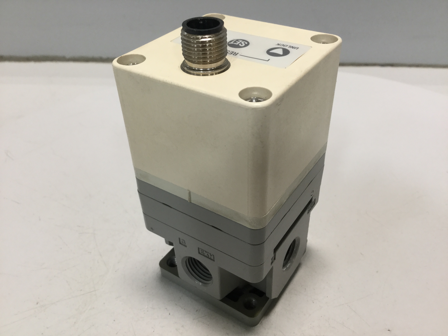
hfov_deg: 58.4
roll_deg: +1.7
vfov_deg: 45.4
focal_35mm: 31
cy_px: 168
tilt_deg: -38.5
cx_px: 224
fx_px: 401
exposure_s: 1/30
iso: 50
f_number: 2.4
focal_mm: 3.3
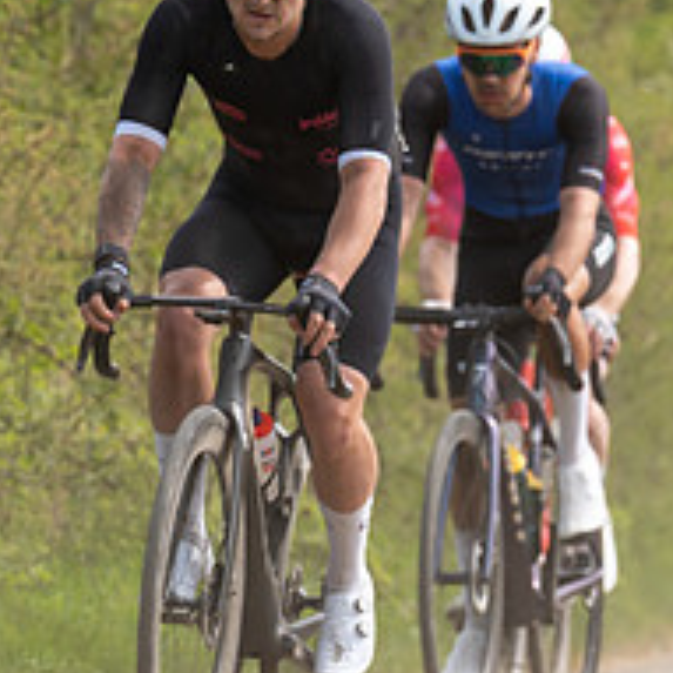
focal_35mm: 667
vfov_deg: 2.6
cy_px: -44
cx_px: -239
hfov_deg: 2.6
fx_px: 14671
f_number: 5
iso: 250
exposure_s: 1/1000
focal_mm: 173
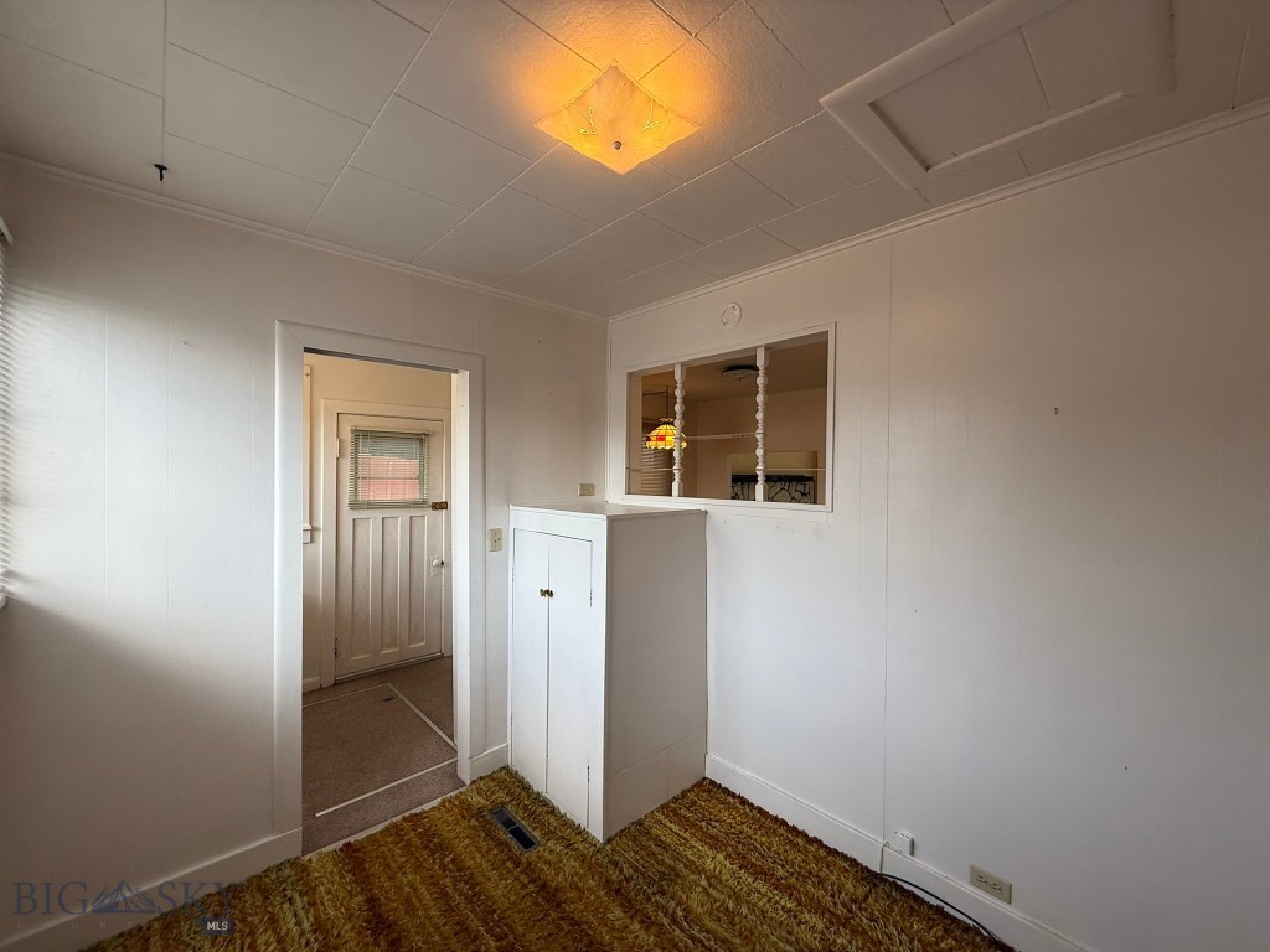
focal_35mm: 14
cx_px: 635
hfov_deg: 102.1
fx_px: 514
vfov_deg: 85.7
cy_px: 476
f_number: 2.2
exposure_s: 1/120
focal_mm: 2.22
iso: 125
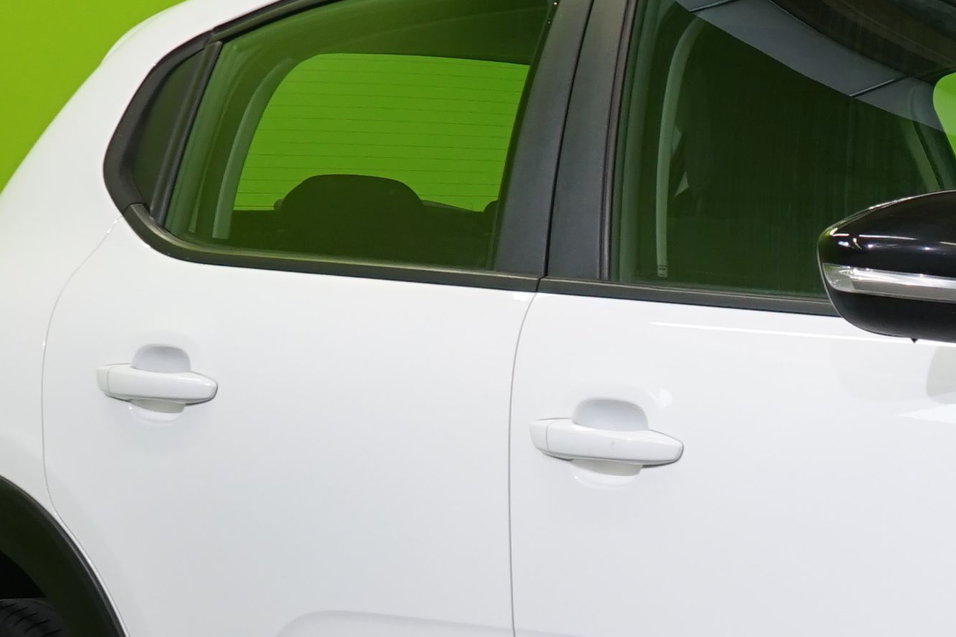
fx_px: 4328
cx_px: 1384
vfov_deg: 8.4
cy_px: 553
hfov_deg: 12.1
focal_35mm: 163
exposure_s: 1/30
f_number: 6.3
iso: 400
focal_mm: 36
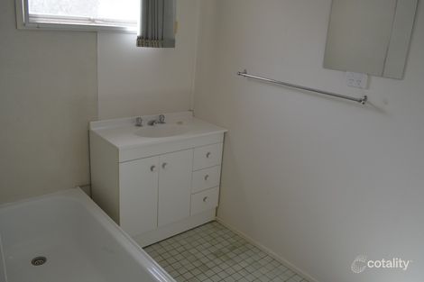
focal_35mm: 30
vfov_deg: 43.6
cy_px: 141
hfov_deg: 61.9
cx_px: 212
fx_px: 353
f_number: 5.6
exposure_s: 1/125
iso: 360
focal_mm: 20
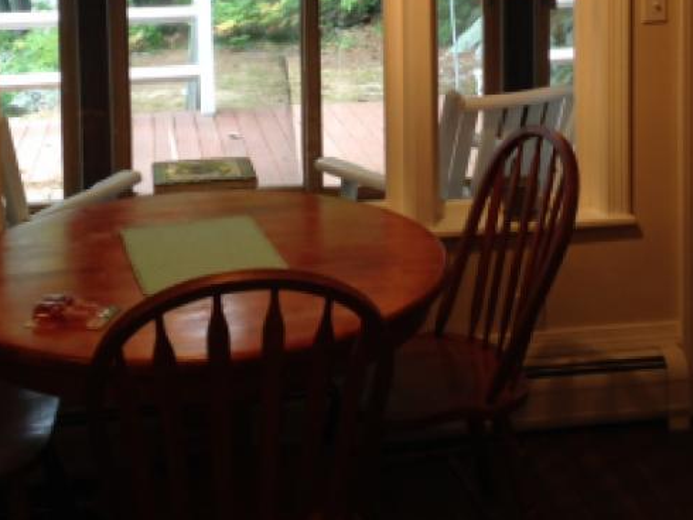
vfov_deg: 20.7
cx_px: 403
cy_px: 5
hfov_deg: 28.1
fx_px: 1382
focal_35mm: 69
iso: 50
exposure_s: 1/24
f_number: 2.4
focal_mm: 4.12
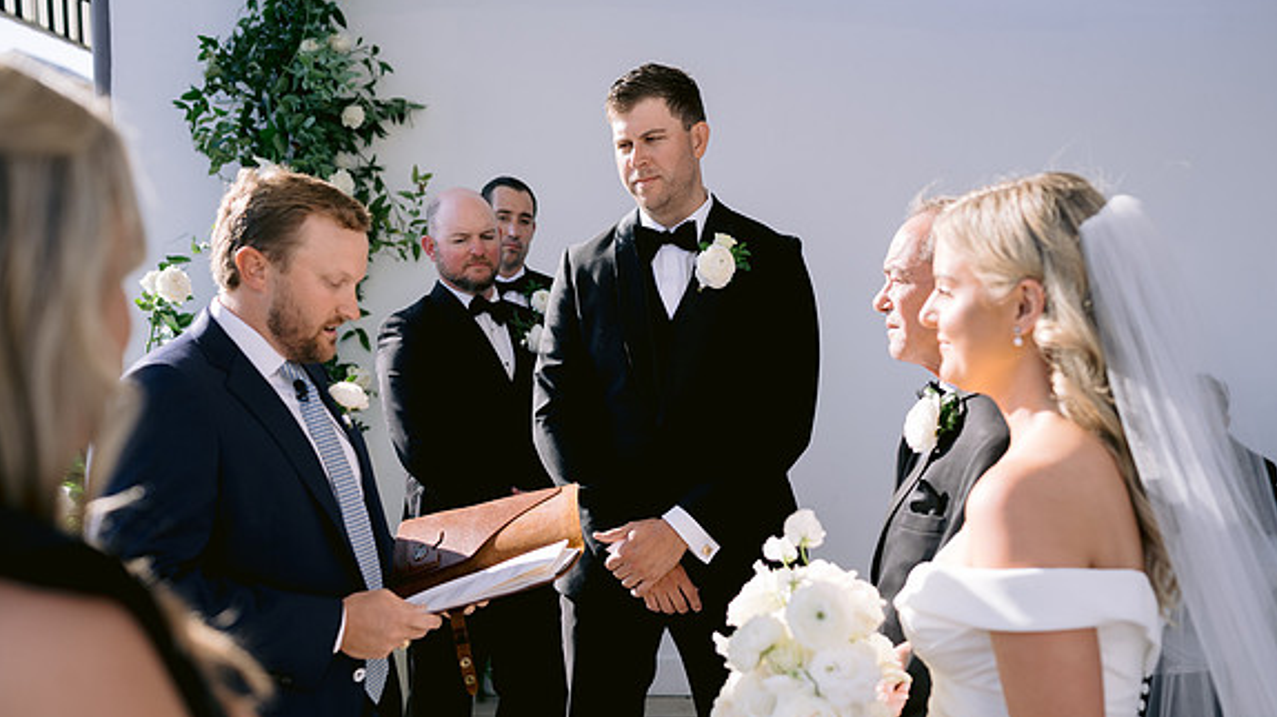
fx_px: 1320
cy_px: 415
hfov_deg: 51.6
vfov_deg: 30.3
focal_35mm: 39
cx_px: 608
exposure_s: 1/2000
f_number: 2.8
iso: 200
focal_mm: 35
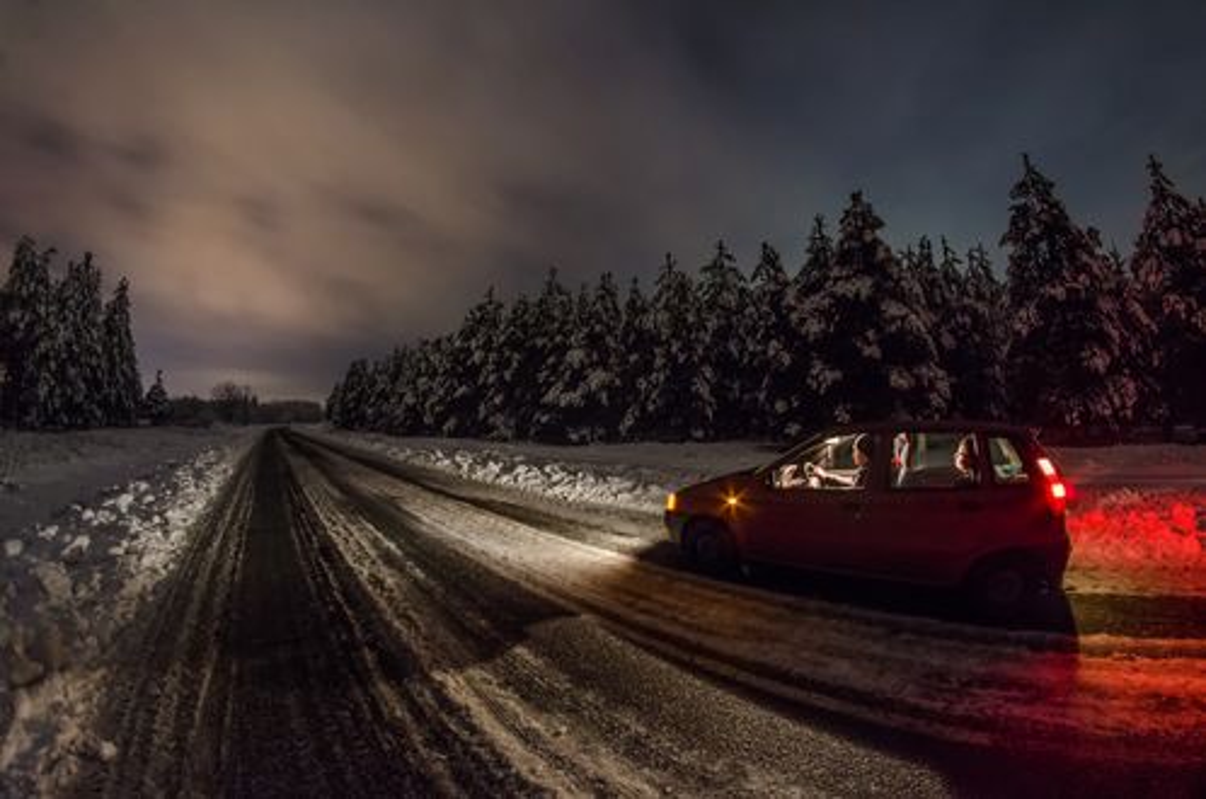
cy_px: 400
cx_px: 603
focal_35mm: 12
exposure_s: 30
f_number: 9
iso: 1250
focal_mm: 8
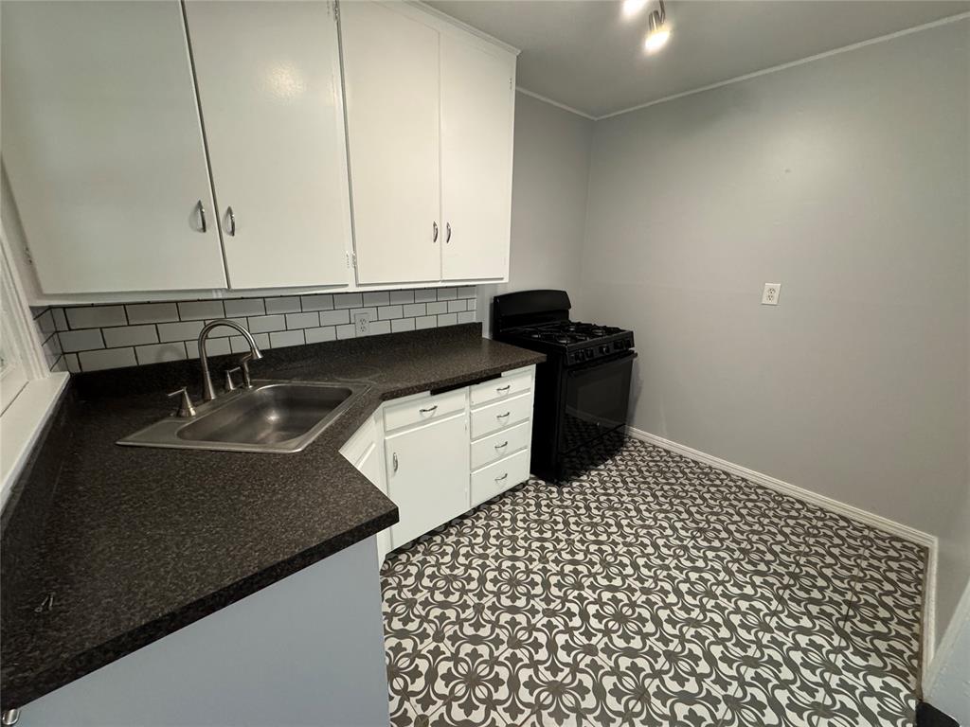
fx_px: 392
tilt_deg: -16.1
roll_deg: -0.4
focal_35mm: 14
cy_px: 364
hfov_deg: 102.1
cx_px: 485
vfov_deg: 85.7
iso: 400
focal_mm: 2.22
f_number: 2.2
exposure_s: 1/60
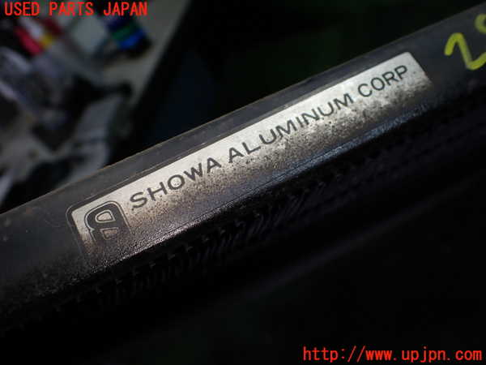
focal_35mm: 30
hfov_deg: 60.0
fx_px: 421
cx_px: 243
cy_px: 182
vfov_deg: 46.8
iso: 125
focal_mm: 5.4
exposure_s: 1/125
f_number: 2.3
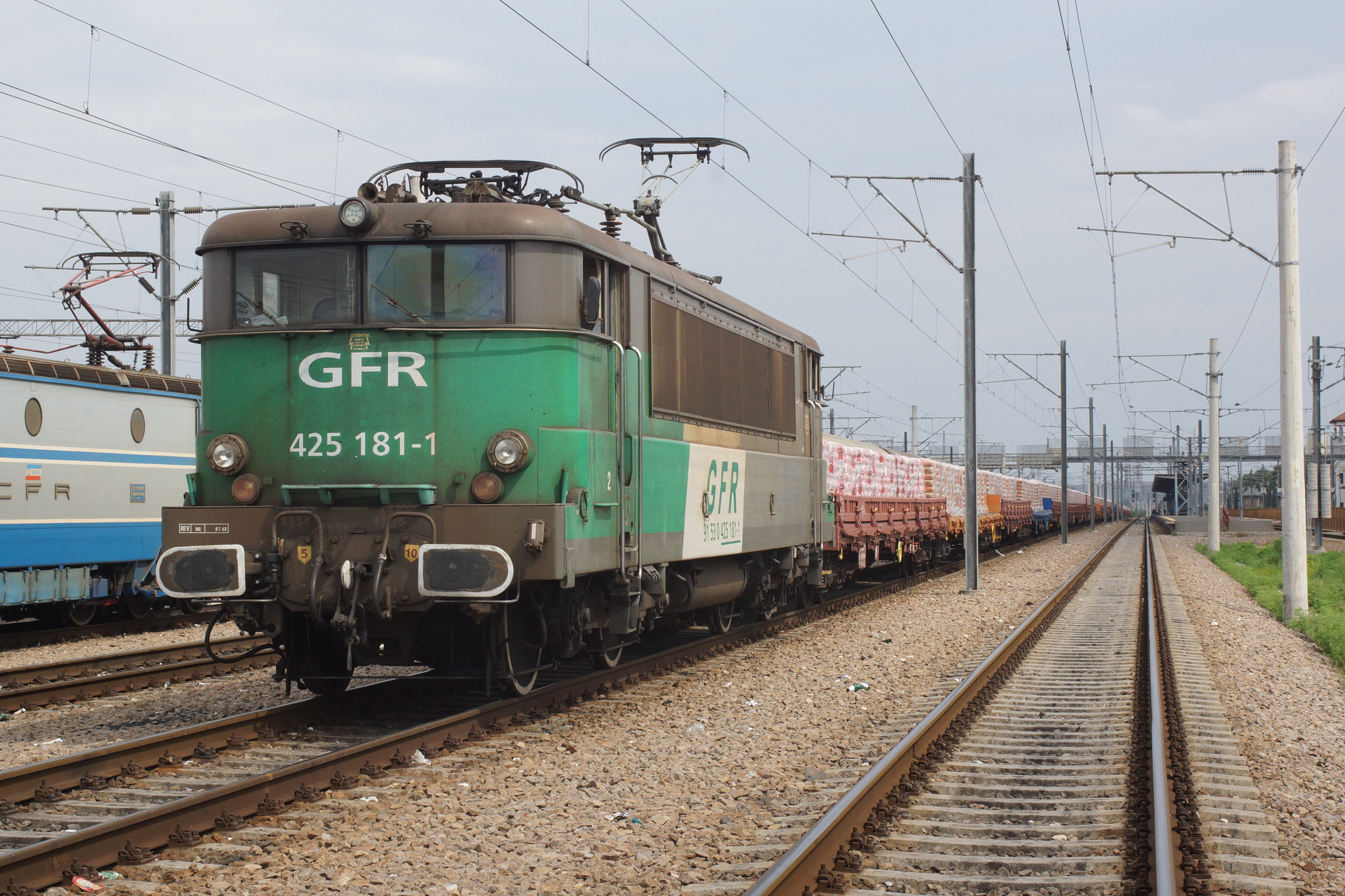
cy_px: 448
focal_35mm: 68
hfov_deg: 29.9
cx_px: 672
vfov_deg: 20.2
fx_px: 2522
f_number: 13
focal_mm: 45
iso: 200
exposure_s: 1/250
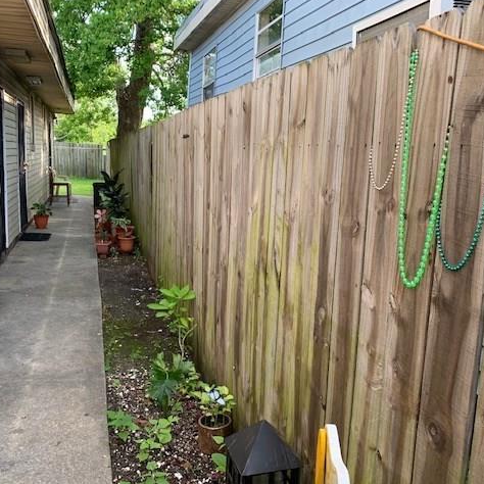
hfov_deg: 52.5
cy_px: 240
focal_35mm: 31
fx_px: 490
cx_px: 229
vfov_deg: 52.5
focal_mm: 4.25
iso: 25
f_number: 1.8
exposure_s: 1/121
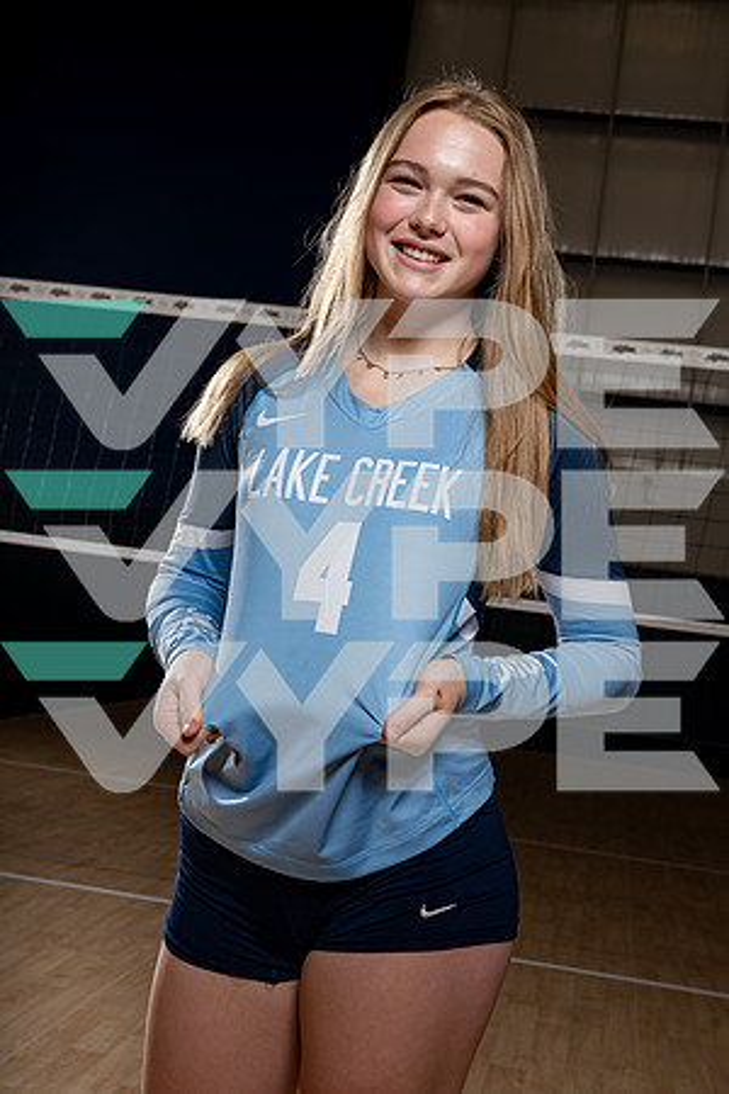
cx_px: 364
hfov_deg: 28.1
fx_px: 1458
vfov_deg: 41.1
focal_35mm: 48
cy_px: 547
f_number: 8
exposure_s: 1/250
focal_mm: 48
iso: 100
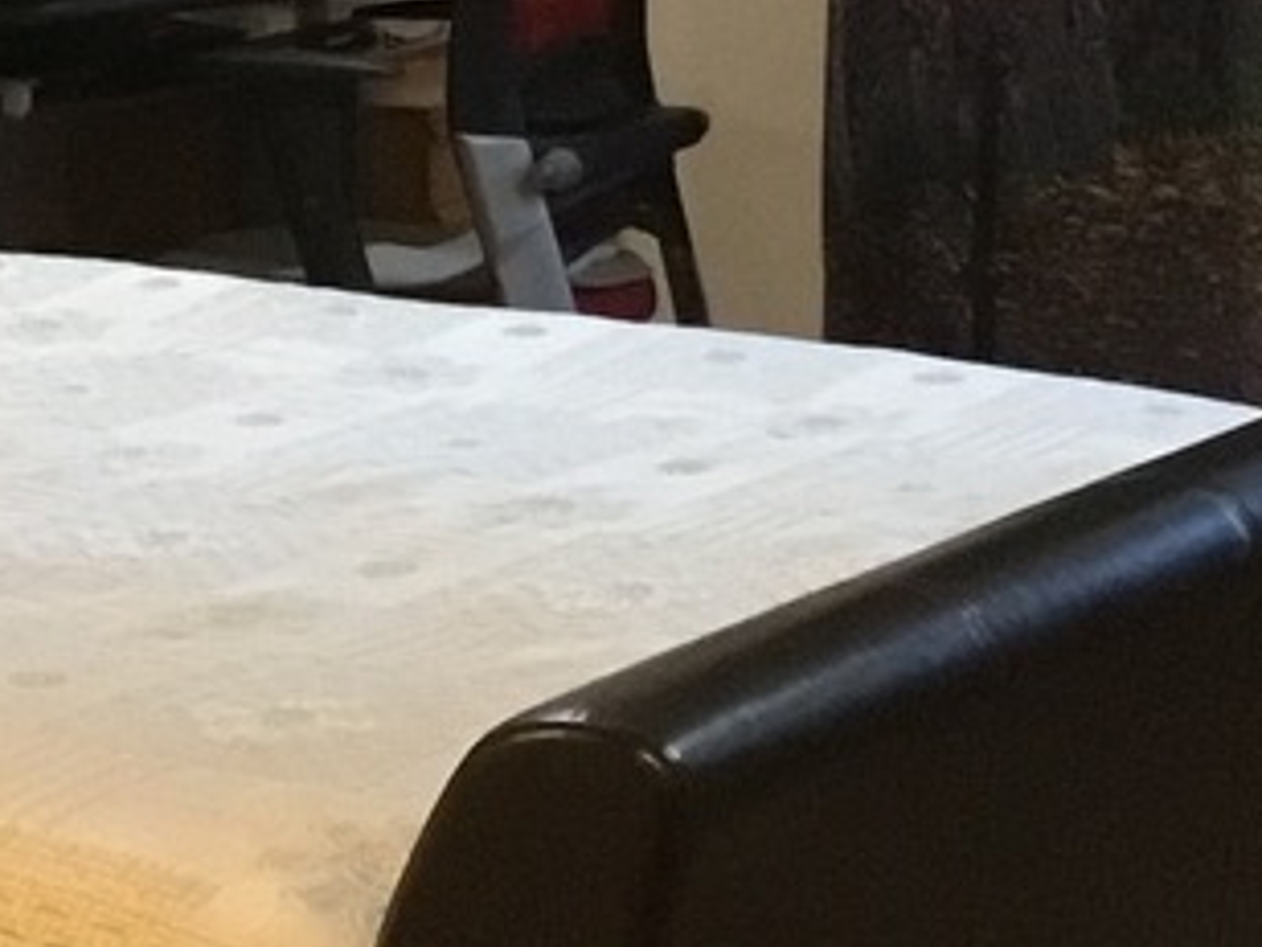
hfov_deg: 13.1
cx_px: -479
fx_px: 5286
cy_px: 82
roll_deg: +2.3
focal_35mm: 145
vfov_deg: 10.2
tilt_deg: -7.5
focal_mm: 3.3
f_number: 2.4
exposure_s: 1/30
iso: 200
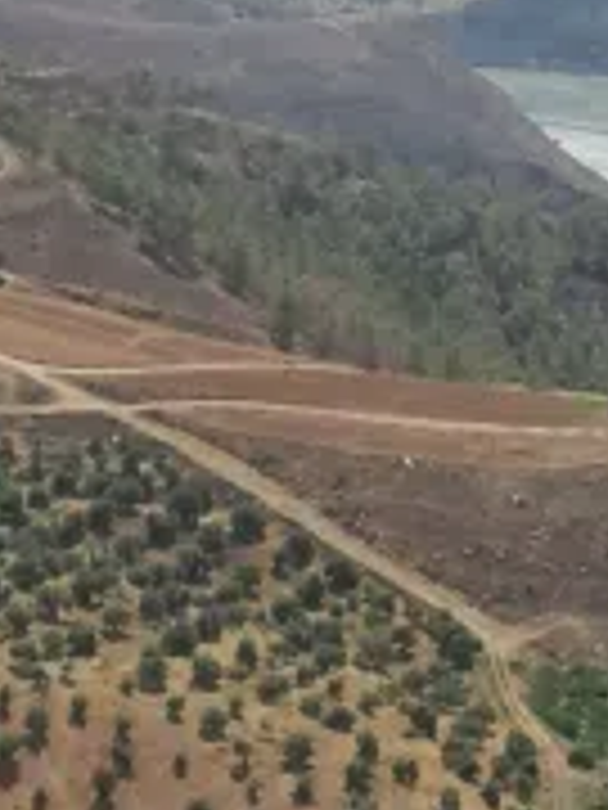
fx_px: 4988
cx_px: 347
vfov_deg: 9.3
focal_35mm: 213
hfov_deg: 7.0
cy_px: 202
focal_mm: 5.3
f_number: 1.8
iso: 50
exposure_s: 1/1770
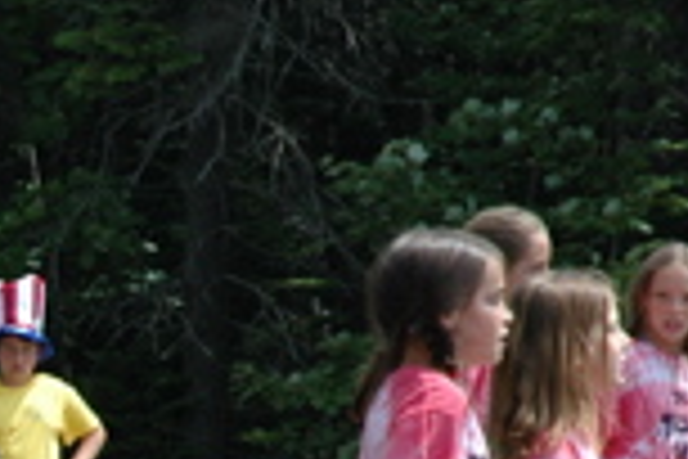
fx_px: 6707
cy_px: 736
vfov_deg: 3.9
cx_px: -585
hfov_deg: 5.8
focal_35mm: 351
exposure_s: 1/250
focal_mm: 56
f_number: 8
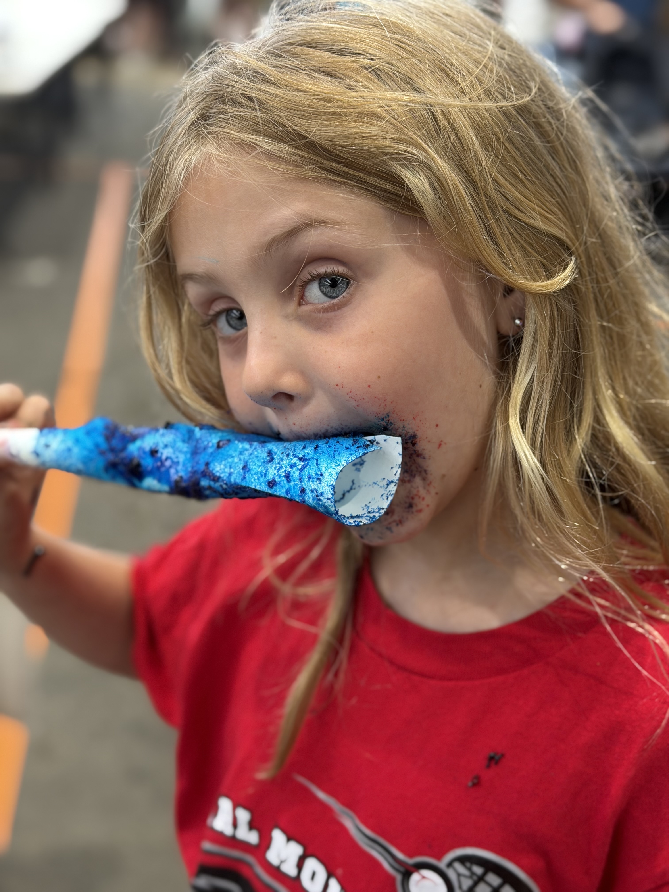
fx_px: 1237
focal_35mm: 48
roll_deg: -2.7
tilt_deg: -21.5
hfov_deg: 30.3
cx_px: 334
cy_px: 446
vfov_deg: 39.7
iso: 100
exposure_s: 1/60
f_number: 1.78
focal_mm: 6.76
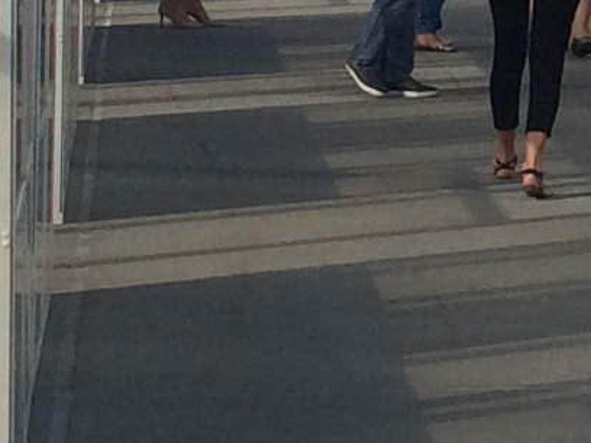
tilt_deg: -0.9
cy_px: -301
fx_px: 3961
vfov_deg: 6.3
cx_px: 1062
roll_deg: -0.7
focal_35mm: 232
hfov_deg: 8.2
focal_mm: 4.15
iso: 32
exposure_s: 1/1786
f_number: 2.2
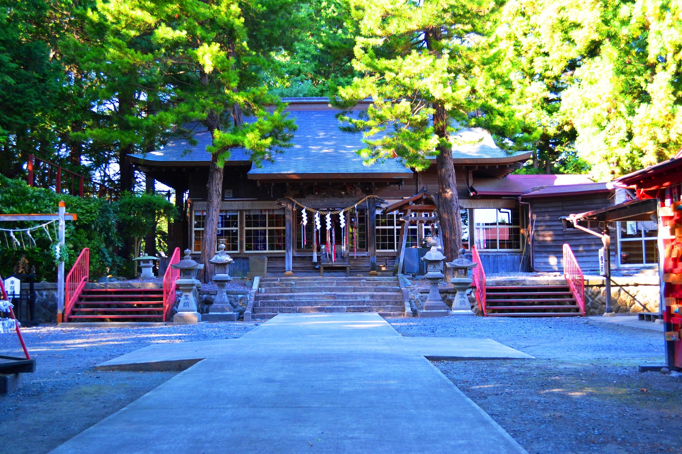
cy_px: 227
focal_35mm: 42
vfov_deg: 31.9
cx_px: 341
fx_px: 796
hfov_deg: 46.4
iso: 400
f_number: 5
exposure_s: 1/80
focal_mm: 28
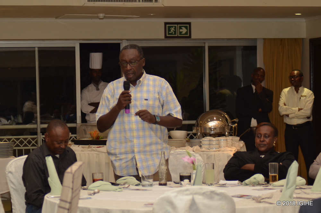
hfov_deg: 19.5
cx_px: 160
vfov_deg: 13.0
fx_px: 935
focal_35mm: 105
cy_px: 106
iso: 400
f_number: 4
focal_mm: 70
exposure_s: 1/30
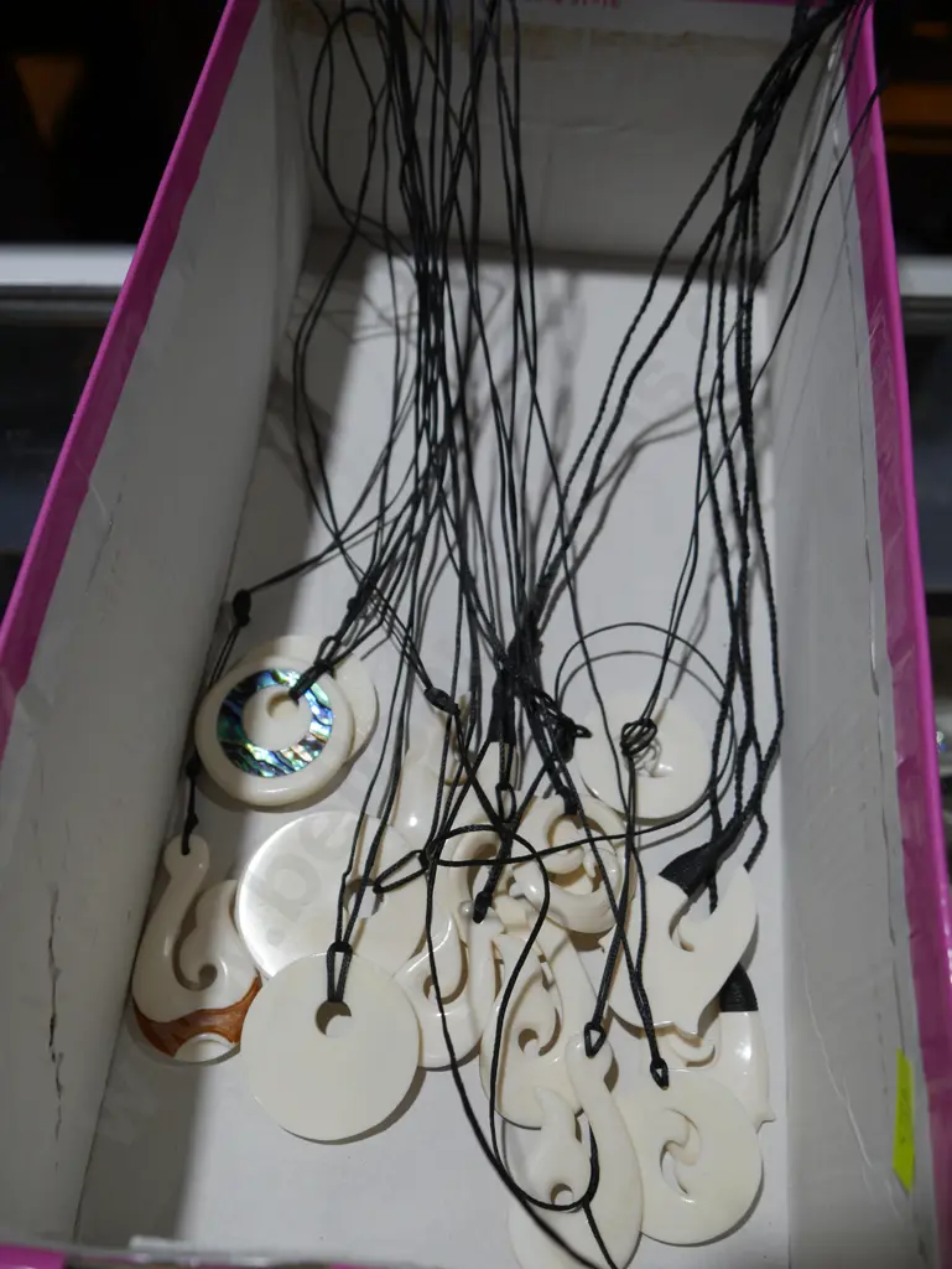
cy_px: 634
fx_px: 1172
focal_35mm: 32
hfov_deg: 44.2
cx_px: 476
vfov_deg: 56.8
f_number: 4.5
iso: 200
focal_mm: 16
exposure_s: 1/125
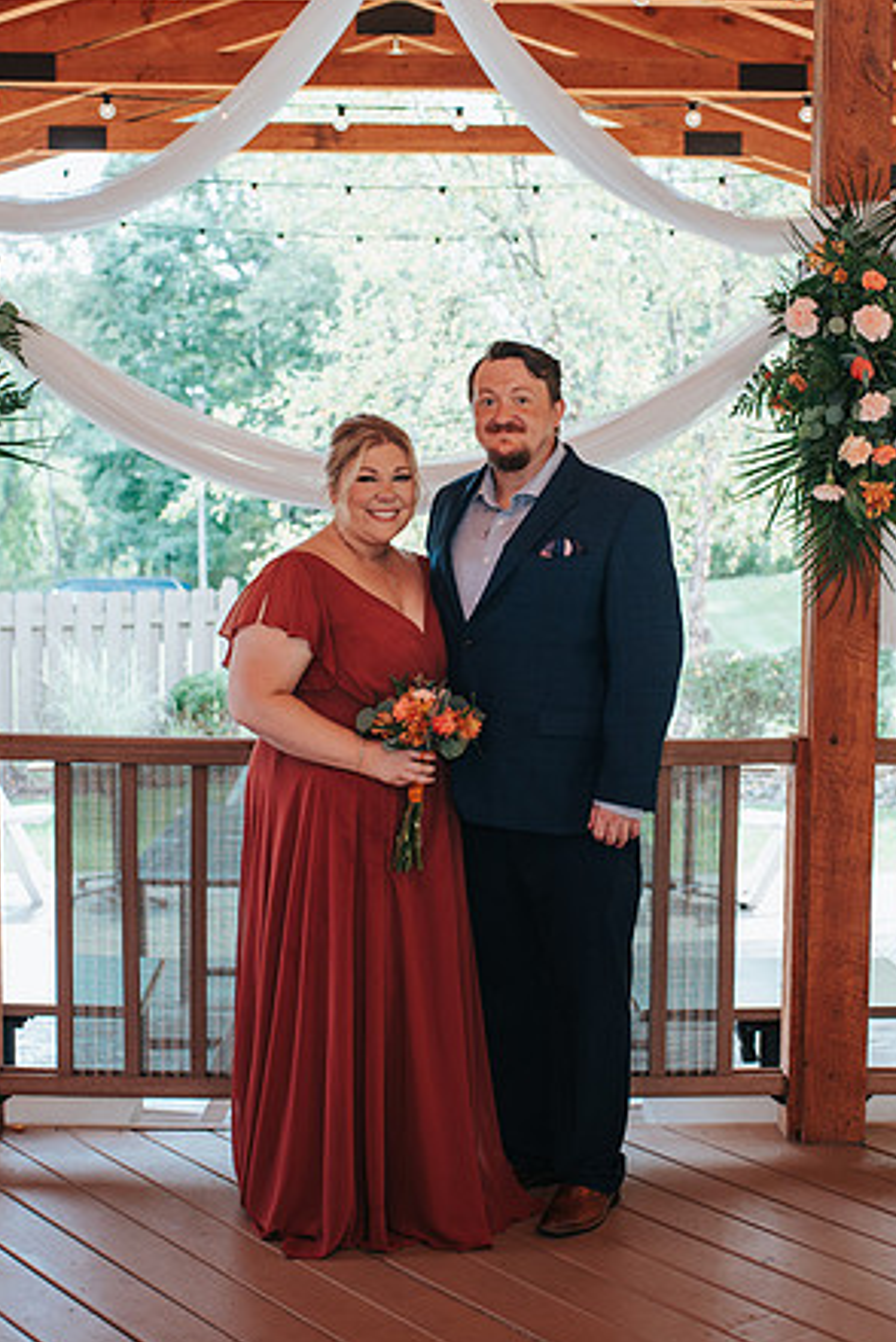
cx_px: 469
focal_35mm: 54
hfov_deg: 25.1
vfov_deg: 36.8
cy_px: 671
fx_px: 2013
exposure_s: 1/200
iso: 280
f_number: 3.2
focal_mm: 35
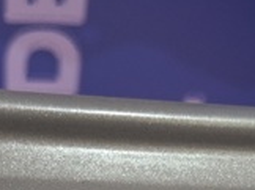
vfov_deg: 14.0
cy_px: 283
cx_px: 165
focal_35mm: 99
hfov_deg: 19.8
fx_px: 728
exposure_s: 1/50
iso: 250
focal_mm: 4.69
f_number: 1.8
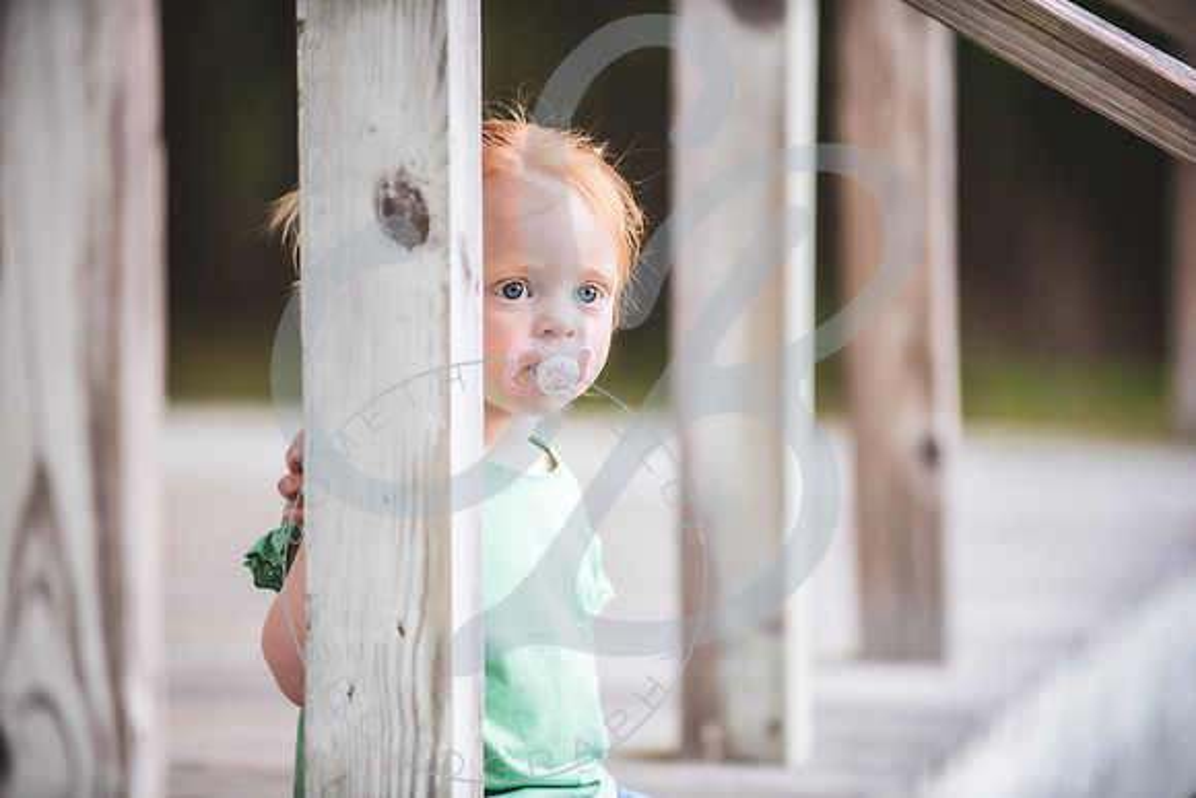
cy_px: 399
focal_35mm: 201
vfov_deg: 6.8
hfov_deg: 10.2
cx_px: 598
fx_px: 6676
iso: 400
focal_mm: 200
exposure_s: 1/200
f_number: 2.8
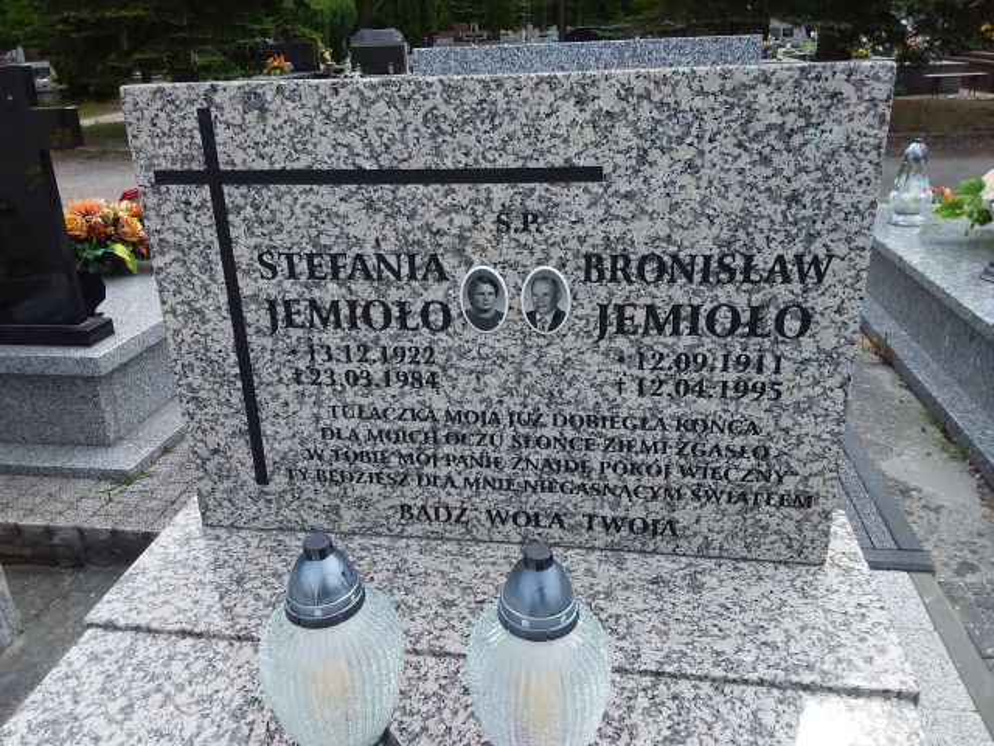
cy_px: 373
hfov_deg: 63.4
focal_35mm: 28
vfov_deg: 49.7
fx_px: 804
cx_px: 497
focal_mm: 2.91
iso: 40
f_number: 1.9
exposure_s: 1/1036
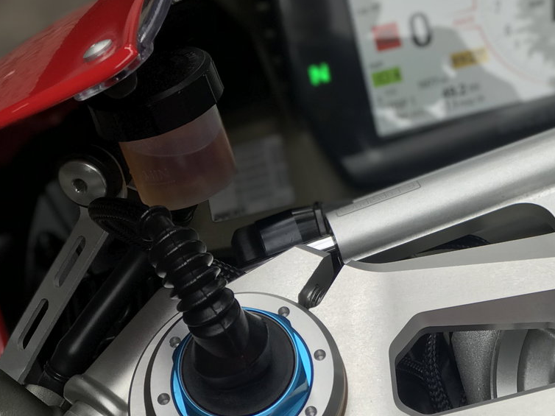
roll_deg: -4.1
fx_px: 1939
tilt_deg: -35.0
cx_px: 507
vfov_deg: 12.2
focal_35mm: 121
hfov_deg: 16.1
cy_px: 63
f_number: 2.8
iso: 20
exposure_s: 1/221
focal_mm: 6.6
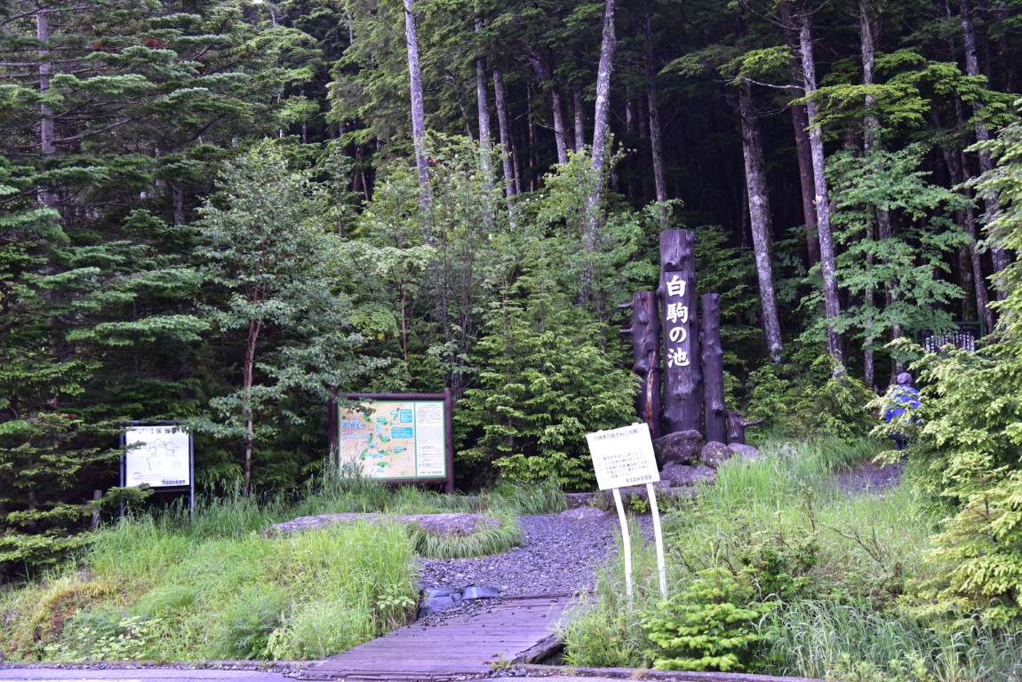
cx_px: 511
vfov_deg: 28.1
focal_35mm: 48
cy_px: 341
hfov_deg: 41.1
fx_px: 1363
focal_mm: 48
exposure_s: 1/50
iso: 2500
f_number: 4
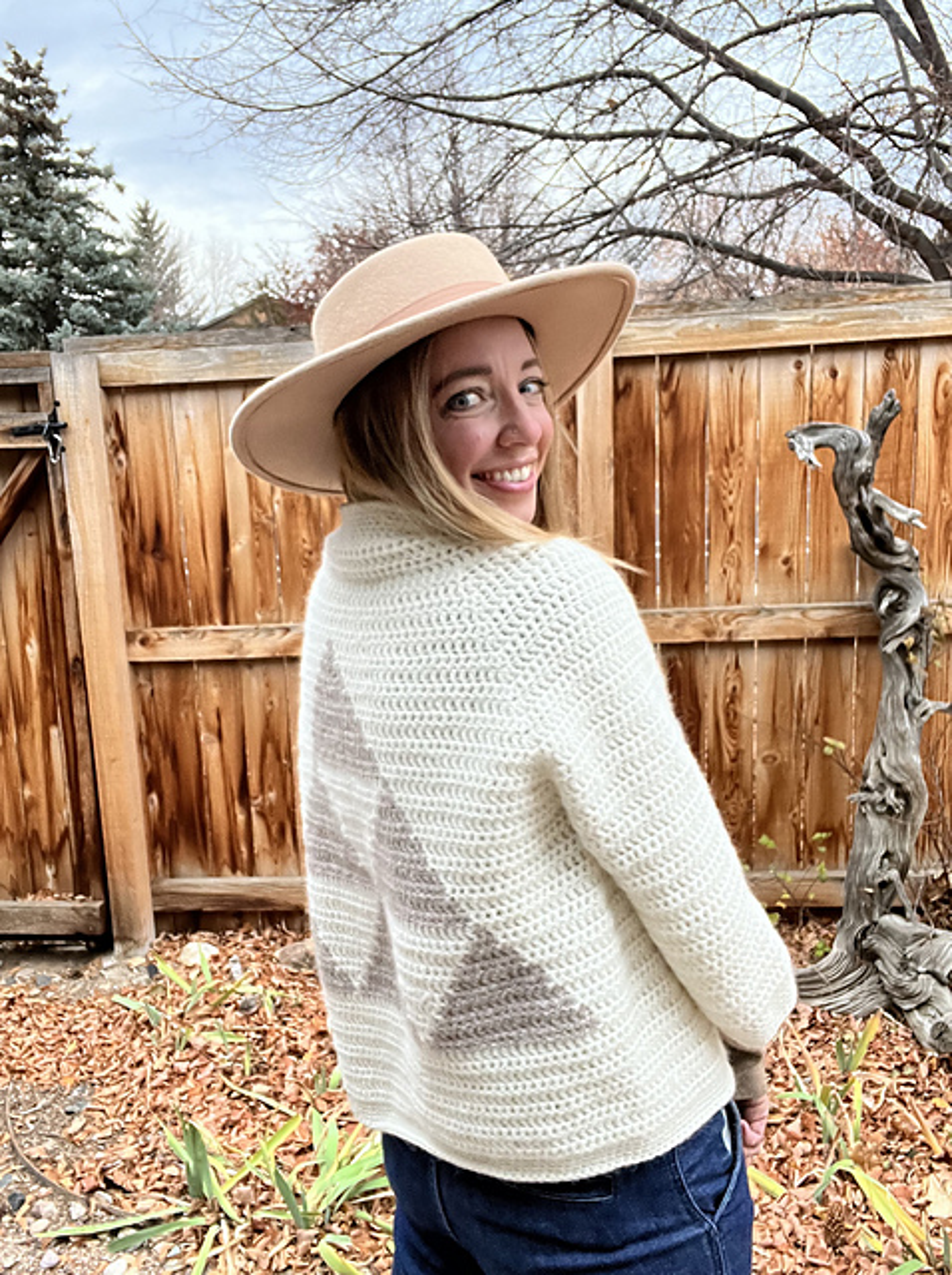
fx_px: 1103
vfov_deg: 60.0
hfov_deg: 46.7
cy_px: 638
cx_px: 476
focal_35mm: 30
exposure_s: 1/30
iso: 200
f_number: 2.2
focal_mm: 2.71
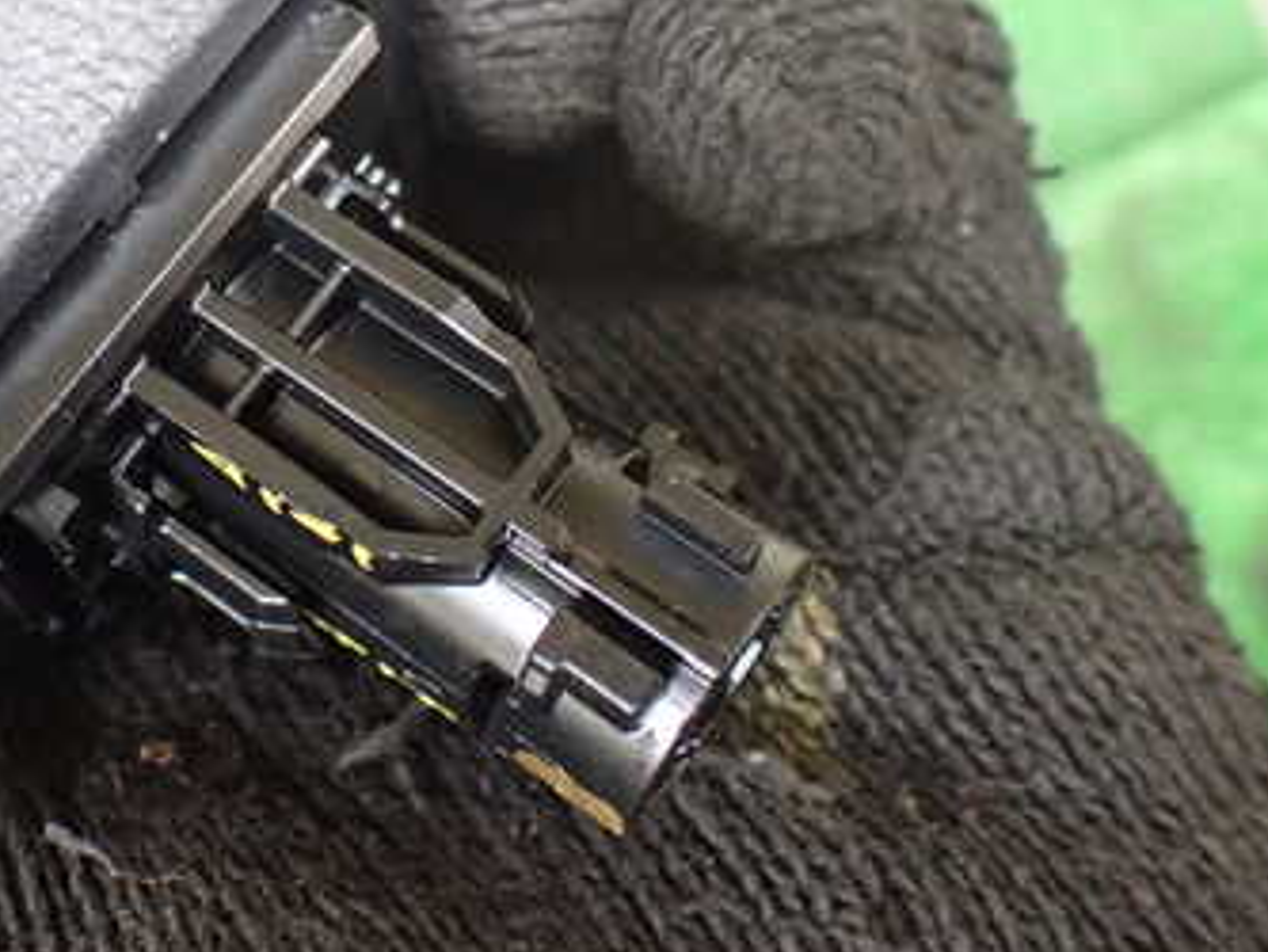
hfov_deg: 33.8
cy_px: 244
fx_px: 1979
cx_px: 156
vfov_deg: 26.7
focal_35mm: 54
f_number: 2.3
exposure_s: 1/125
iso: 640
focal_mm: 5.4
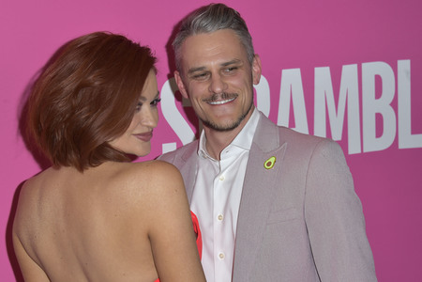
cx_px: 211
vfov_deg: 16.7
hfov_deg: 24.8
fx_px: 961
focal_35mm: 82
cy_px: 141
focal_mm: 82
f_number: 6.3
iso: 160
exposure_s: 1/250
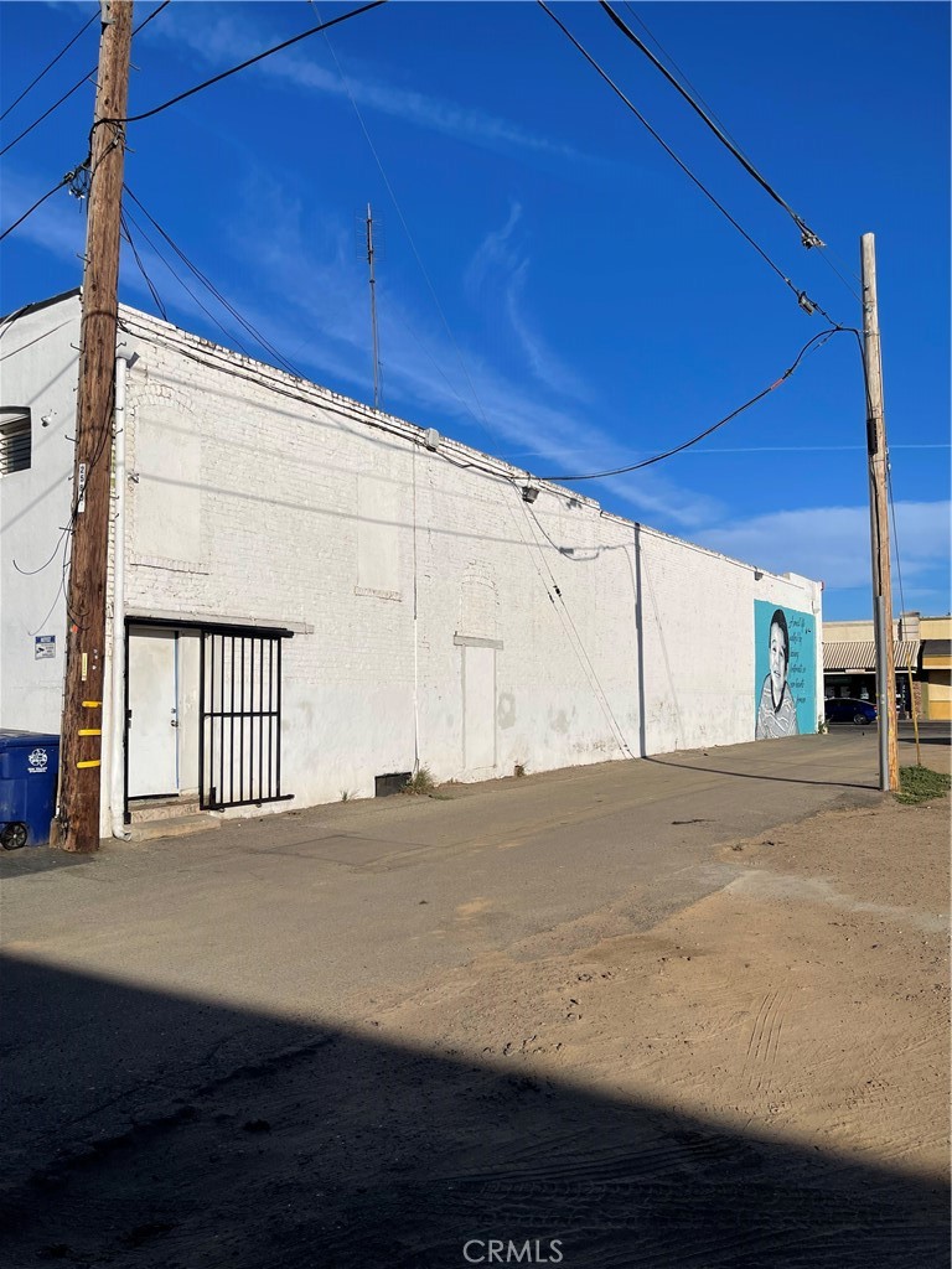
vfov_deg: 69.4
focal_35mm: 25
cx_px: 476
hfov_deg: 54.9
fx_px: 917
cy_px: 634
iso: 32
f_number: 1.6
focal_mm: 5.1
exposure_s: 1/9174
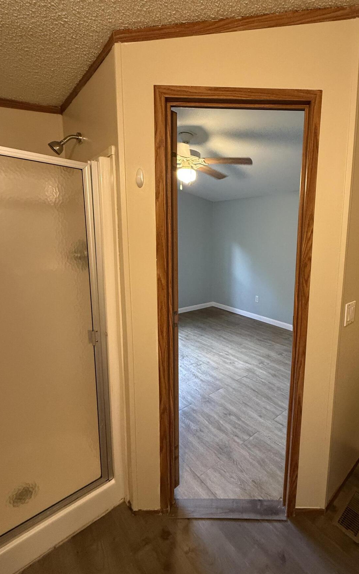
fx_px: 266
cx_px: 240
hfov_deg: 66.2
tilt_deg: -6.6
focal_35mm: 17
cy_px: 276
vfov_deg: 94.3
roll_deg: -2.1
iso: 500
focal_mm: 2.22
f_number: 2.2
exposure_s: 1/60
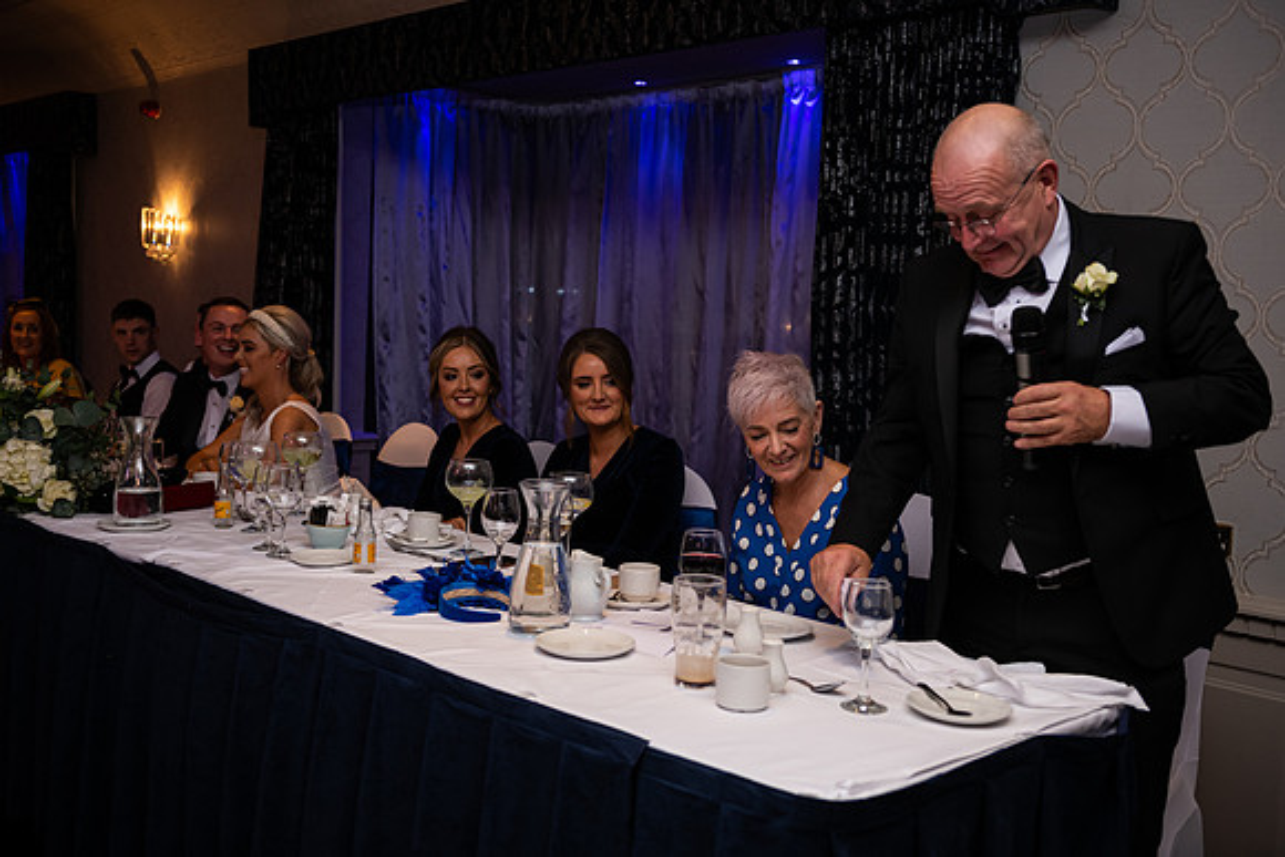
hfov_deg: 53.1
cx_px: 642
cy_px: 428
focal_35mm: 36
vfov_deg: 36.9
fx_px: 1285
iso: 640
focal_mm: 36
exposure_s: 1/160
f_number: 3.5
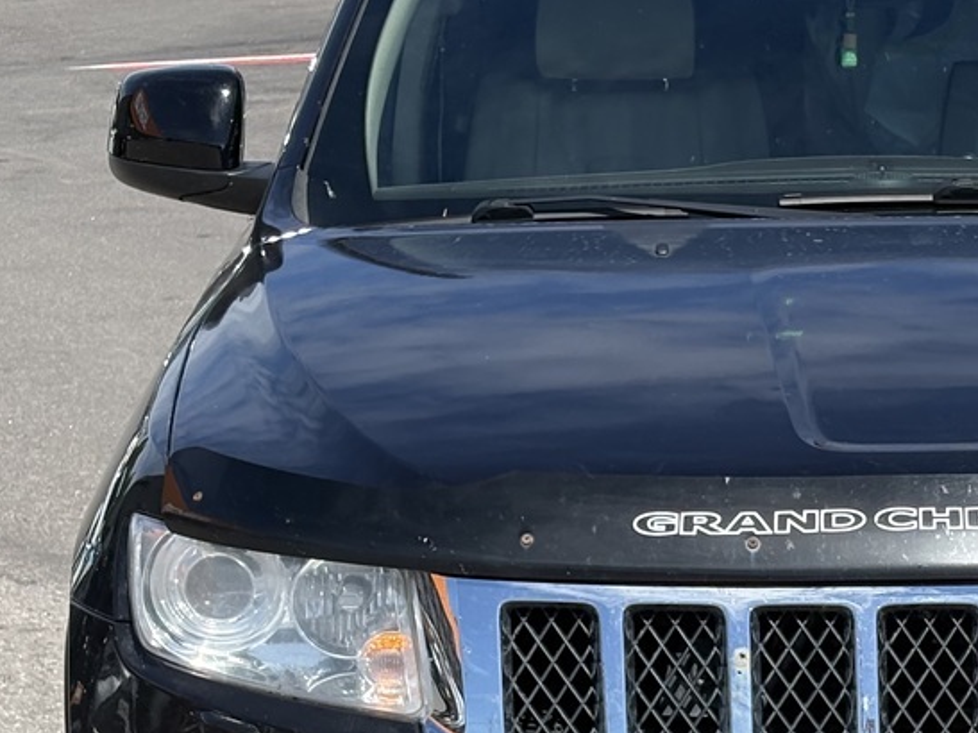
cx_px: 892
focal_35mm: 137
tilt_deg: -11.7
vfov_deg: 10.8
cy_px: 586
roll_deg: -1.5
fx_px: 3870
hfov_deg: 14.3
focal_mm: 5.96
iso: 50
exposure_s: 1/3125
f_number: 1.6
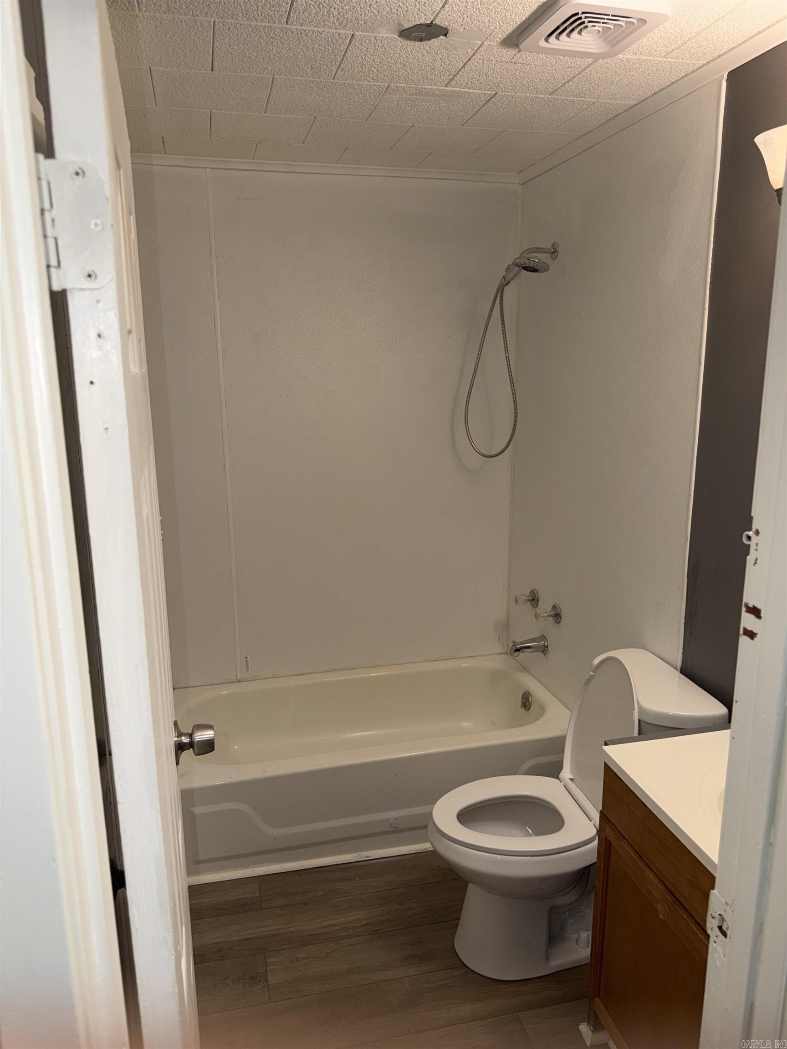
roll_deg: +0.9
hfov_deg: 56.8
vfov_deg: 71.6
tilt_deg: -13.2
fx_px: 728
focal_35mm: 24
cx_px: 394
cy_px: 524
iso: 50
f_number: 1.78
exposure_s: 1/45
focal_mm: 6.76
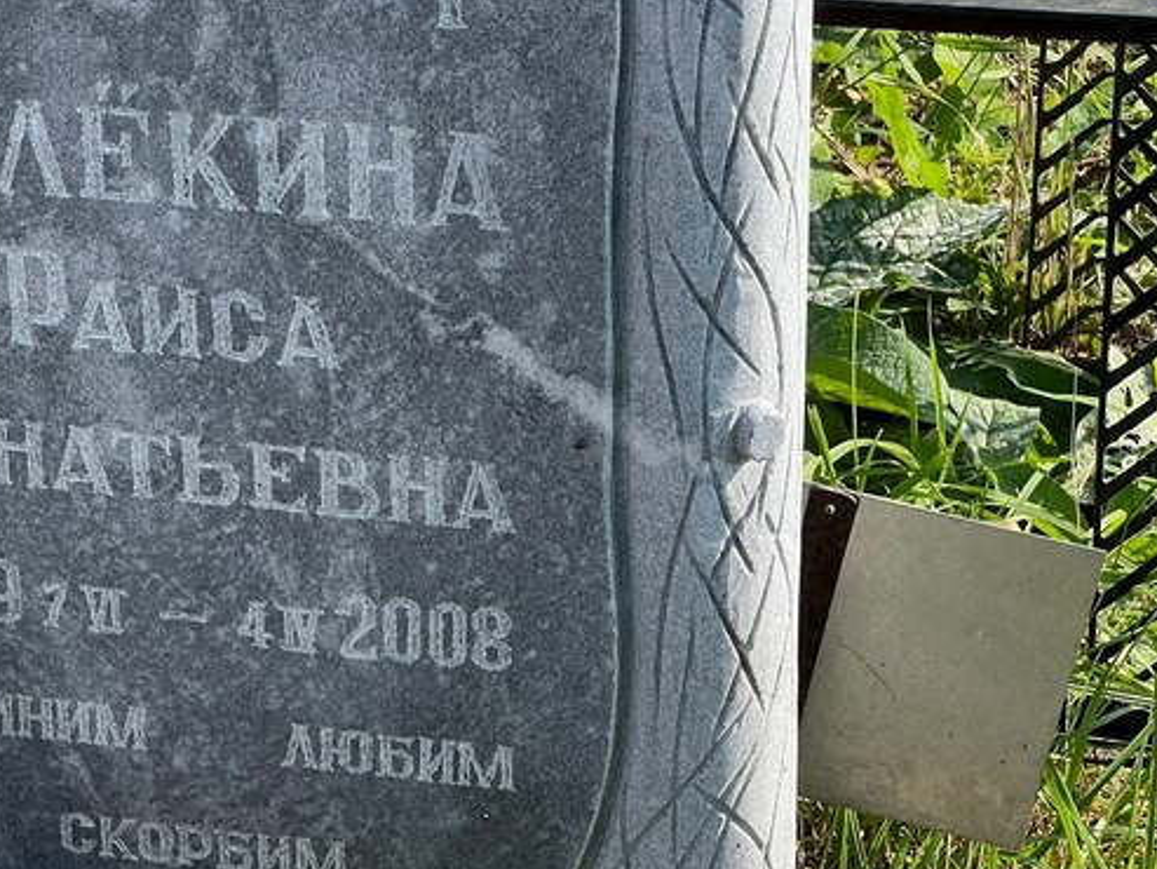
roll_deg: +0.6
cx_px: 265
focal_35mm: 125
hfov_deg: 15.7
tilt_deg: -29.0
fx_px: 4179
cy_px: 491
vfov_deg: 11.9
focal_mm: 9
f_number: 2.8
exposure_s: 1/223
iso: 25
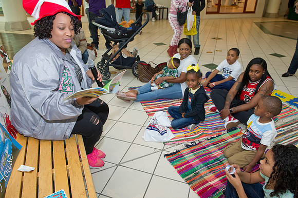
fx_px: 215
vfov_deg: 49.5
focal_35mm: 26
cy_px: 99
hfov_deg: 69.4
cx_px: 149
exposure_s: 1/250
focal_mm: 26
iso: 1250
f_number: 5.6
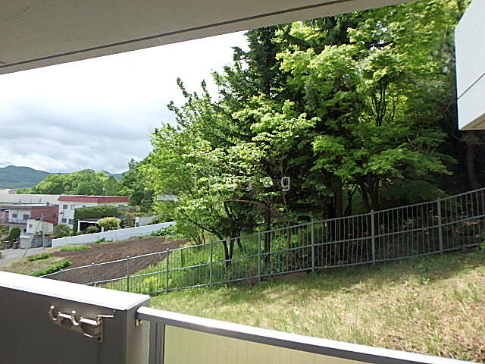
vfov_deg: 63.4
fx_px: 294
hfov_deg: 79.0
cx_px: 242
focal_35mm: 21
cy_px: 182
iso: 125
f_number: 3.5
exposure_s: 1/1000
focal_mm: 3.7
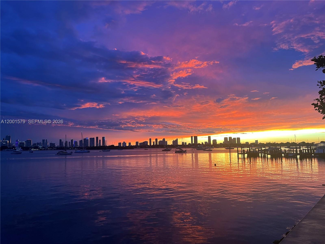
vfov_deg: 53.1
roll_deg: +1.3
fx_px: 244
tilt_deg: +4.0
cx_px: 162
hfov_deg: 67.3
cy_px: 122
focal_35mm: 26
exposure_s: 1/83
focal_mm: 5.1
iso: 125
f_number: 1.6
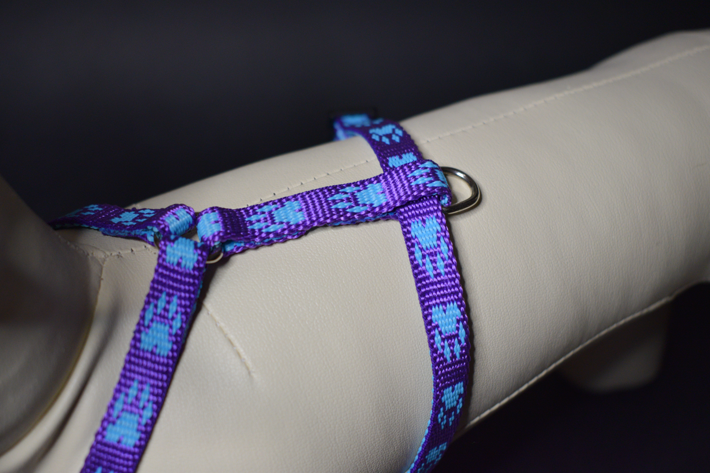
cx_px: 355
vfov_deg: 26.5
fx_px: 1006
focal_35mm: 51
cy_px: 236
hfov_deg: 38.9
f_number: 4.5
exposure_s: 1/100
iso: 800
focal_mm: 34
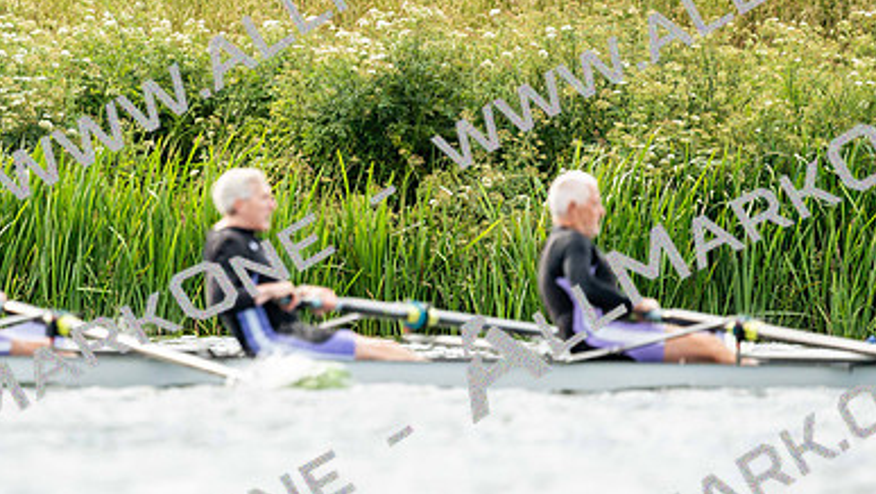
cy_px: 207
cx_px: 267
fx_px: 21912
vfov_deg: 1.3
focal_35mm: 943
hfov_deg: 2.3
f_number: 6.3
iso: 1000
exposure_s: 1/2000
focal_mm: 600
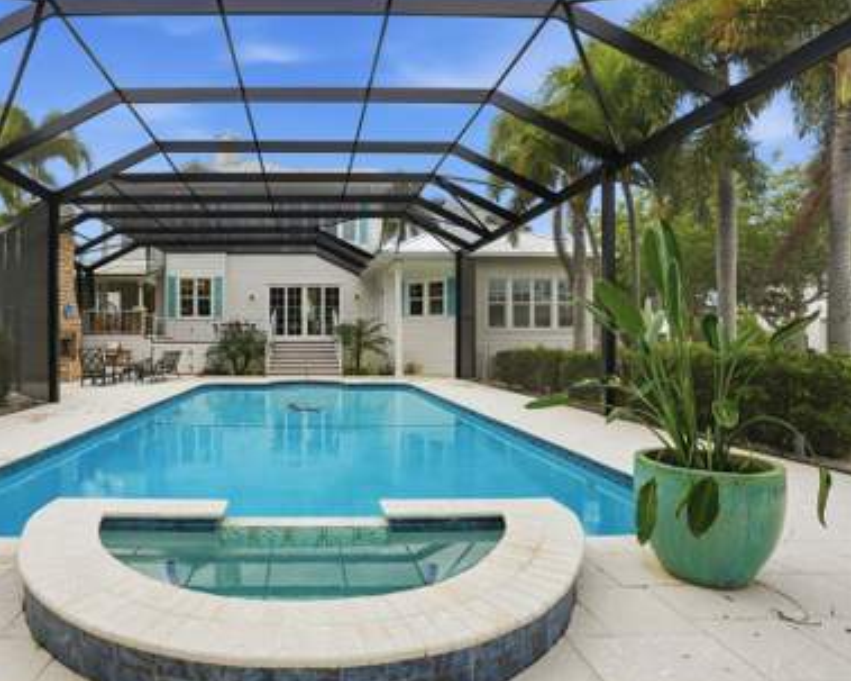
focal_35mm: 19
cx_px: 317
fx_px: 478
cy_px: 340
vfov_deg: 70.8
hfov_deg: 81.7
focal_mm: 16
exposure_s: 1/400
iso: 200
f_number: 9
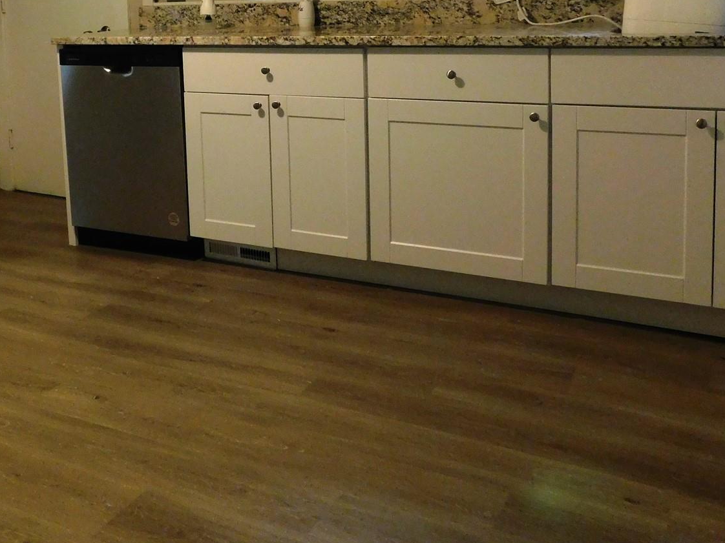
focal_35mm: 42
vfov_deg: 32.8
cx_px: 235
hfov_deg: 44.1
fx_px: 879
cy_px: 66
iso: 360
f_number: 3
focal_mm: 4
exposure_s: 1/30
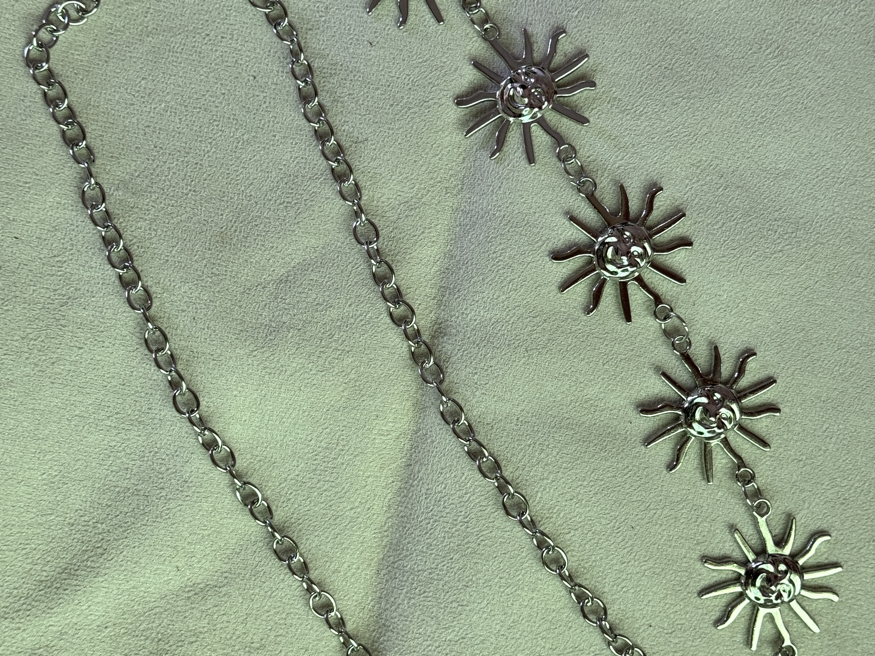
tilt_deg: -87.5
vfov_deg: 22.6
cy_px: 350
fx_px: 1643
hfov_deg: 29.8
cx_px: 438
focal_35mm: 65
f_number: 1.78
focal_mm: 6.76
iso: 50
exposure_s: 1/121
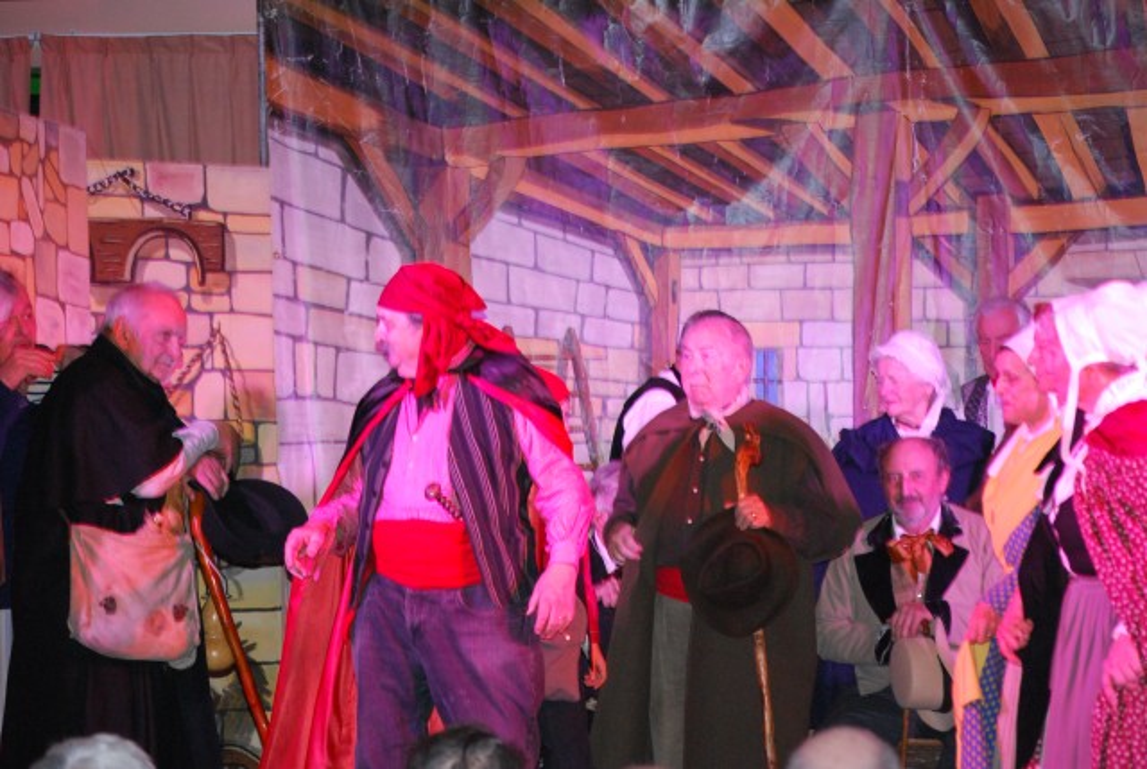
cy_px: 384
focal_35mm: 128
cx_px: 574
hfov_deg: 16.0
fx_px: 4069
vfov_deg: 10.8
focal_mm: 85
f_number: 4.5
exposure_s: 1/60
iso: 1250
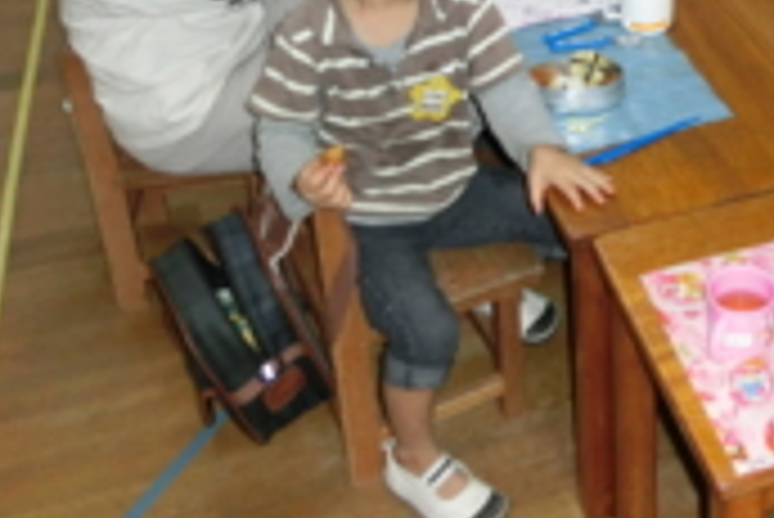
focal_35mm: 58
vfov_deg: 22.0
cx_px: 756
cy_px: -72
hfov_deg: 32.0
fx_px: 1248
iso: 400
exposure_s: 1/125
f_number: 3
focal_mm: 4.24
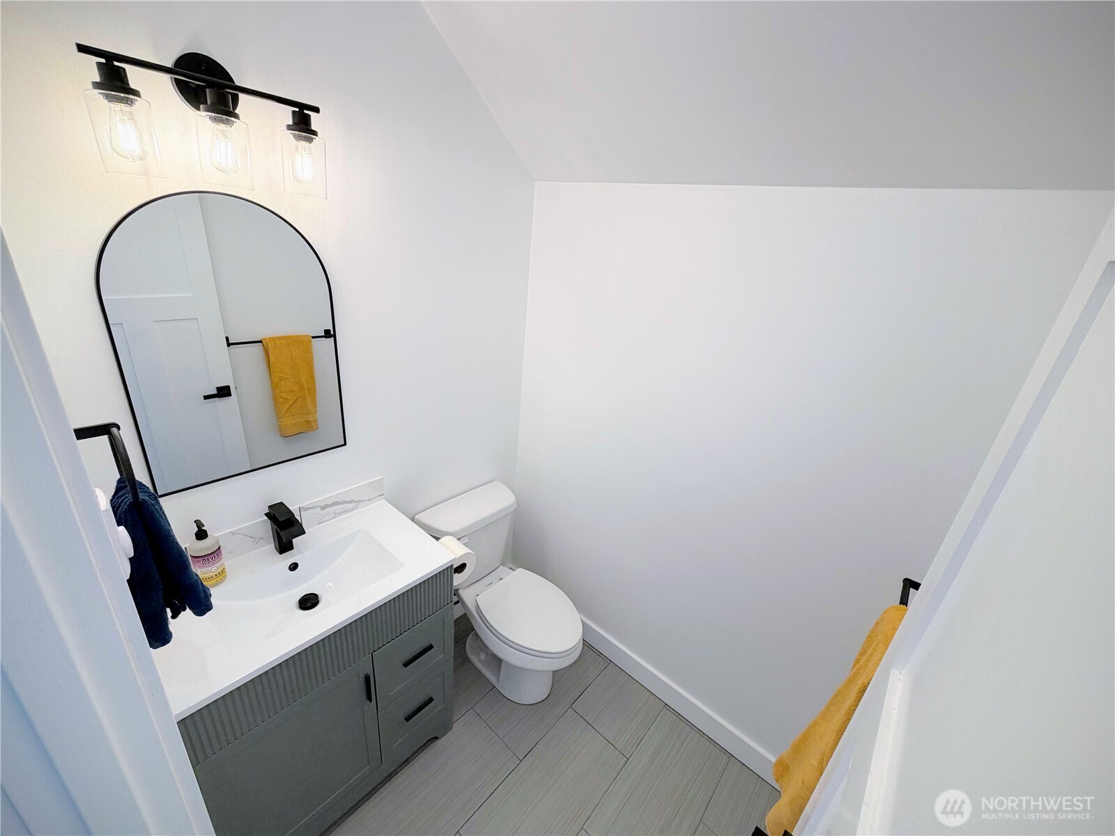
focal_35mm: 14
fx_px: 451
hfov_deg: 102.1
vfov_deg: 85.7
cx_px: 558
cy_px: 418
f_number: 2.2
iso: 64
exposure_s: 1/173
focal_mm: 2.22
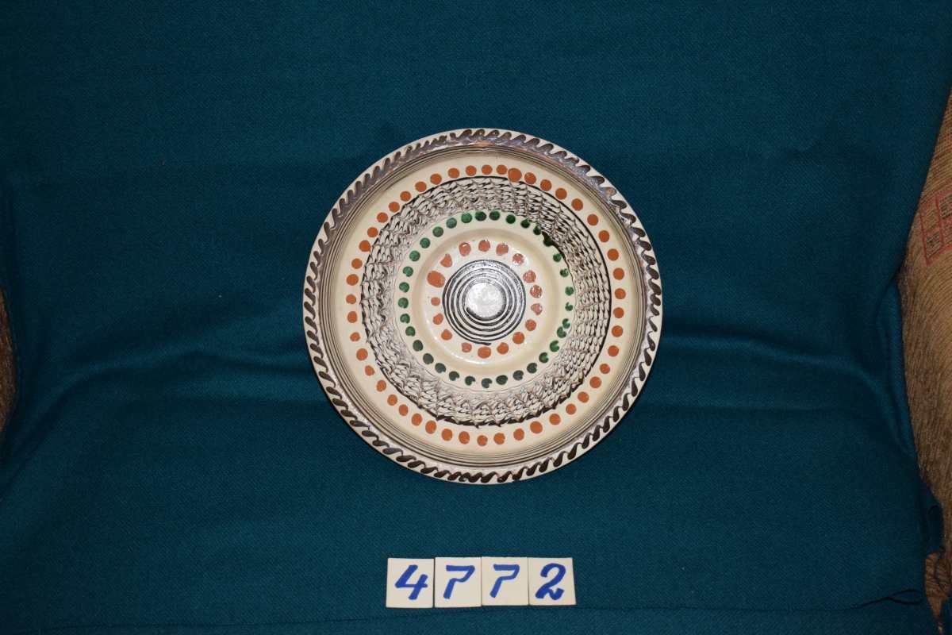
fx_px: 1587
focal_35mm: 60
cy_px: 318
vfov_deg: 22.6
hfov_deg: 33.4
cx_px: 476
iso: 1800
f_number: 4.8
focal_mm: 40
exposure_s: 1/60
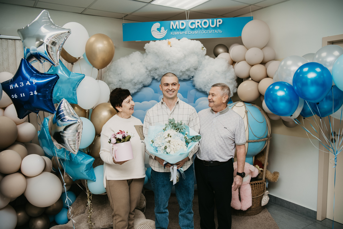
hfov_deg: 65.5
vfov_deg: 46.4
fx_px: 267
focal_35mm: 28
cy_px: 114
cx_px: 172
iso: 160
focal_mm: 28
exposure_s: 1/160
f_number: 4
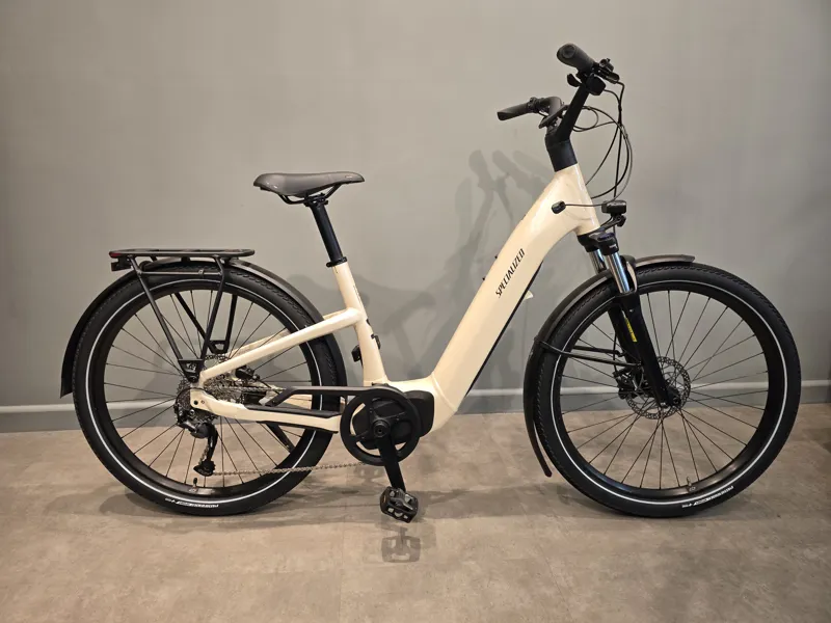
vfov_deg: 58.9
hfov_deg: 73.9
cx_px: 416
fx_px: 552
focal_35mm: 23
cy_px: 312
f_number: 1.7
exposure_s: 1/50
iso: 80
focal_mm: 6.3
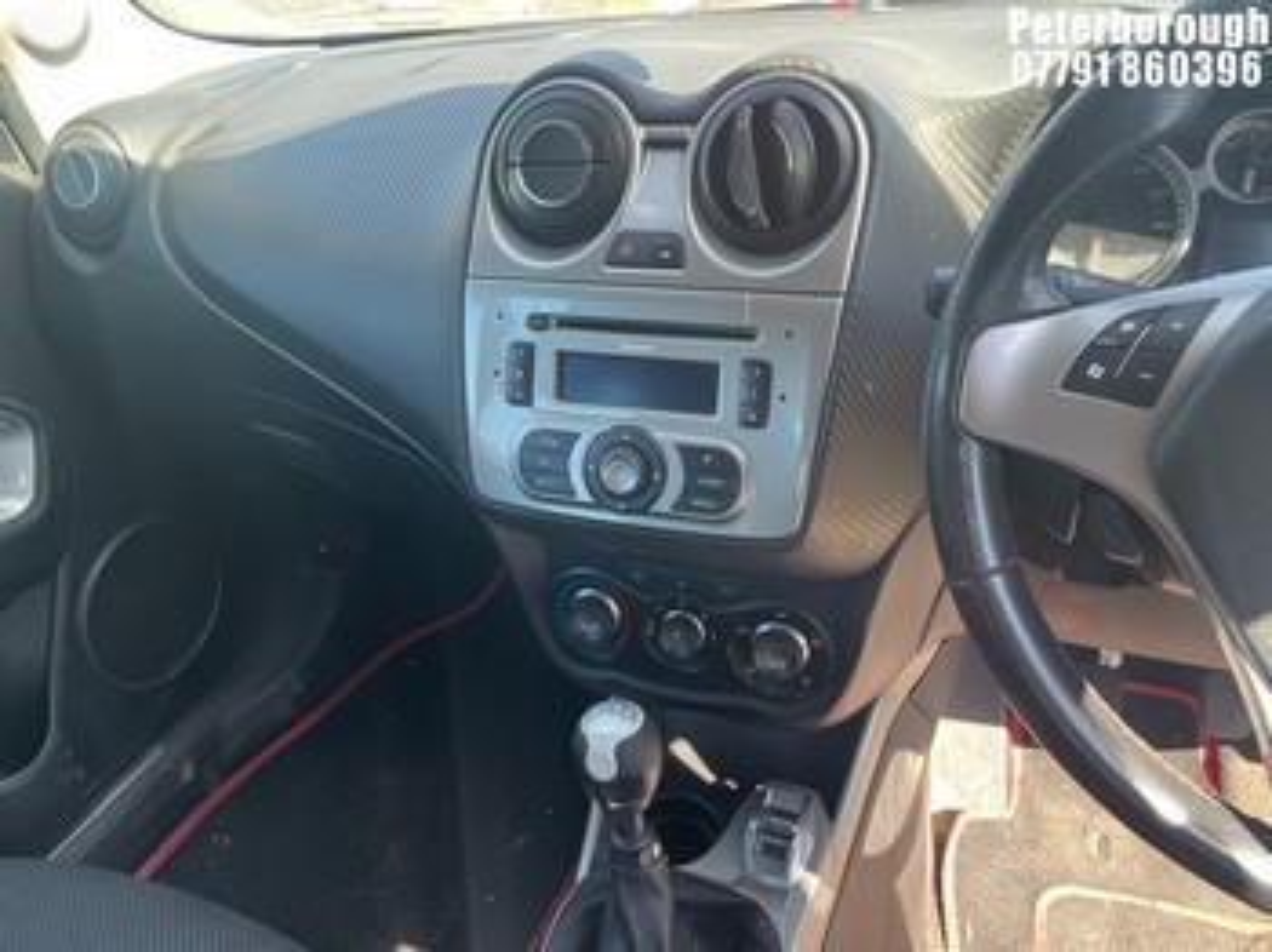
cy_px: 476
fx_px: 955
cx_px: 636
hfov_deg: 67.3
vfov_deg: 53.0
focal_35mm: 26
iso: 64
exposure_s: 1/121
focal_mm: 4.2
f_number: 1.6
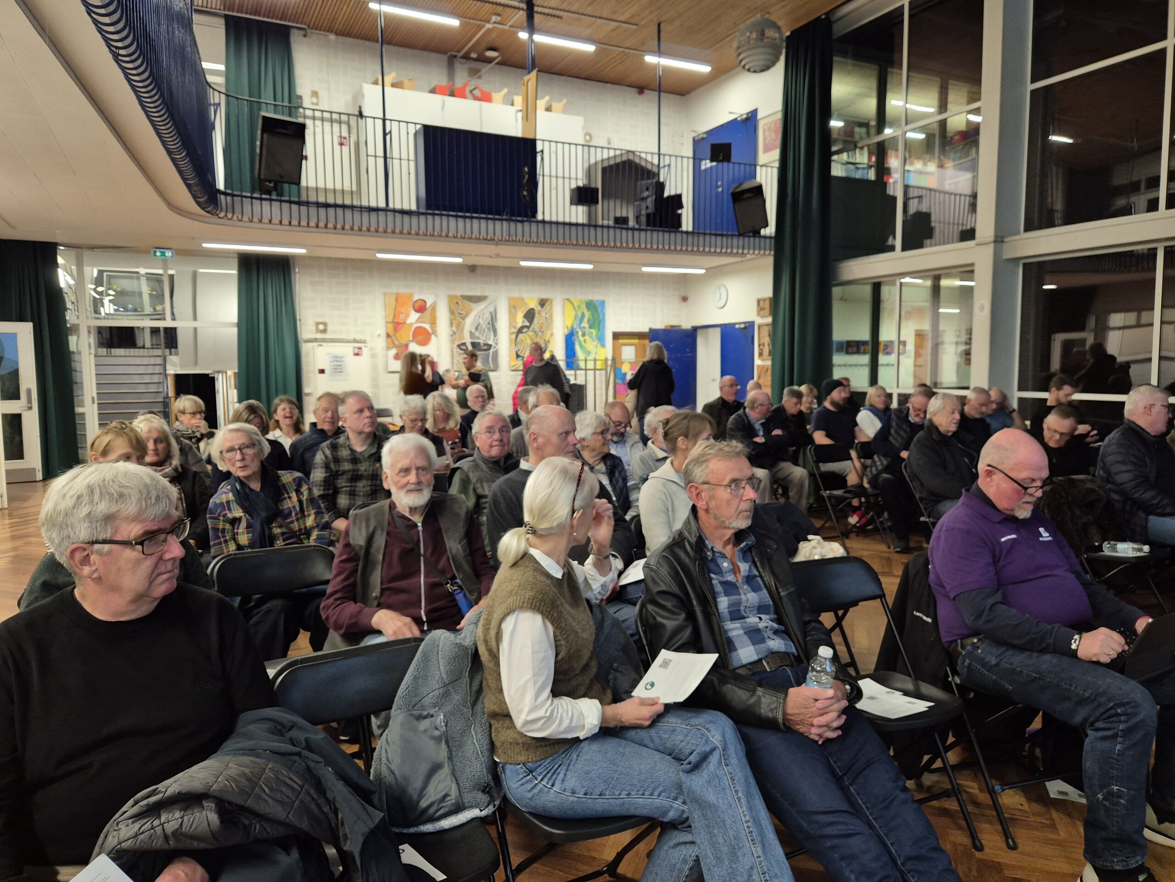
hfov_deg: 73.9
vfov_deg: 58.9
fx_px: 781
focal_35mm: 23
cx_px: 588
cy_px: 441
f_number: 1.8
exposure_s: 1/100
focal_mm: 5.4
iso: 500
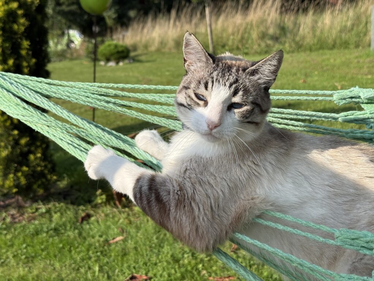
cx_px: 187
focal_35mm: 48
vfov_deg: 30.3
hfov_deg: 39.7
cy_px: 140
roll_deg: -1.5
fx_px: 519
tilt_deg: -13.9
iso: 64
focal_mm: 6.76
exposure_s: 1/2976
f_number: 1.78
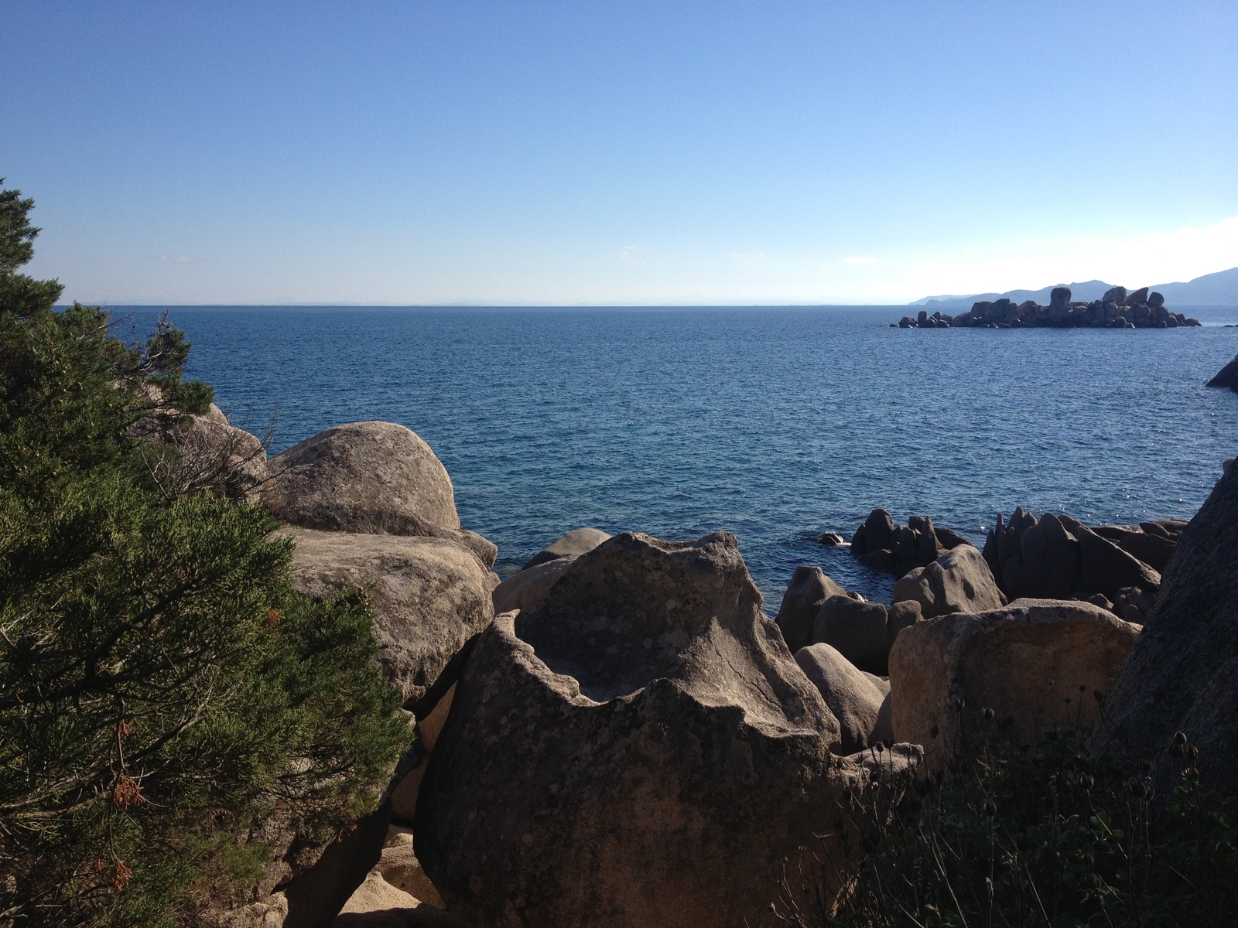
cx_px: 619
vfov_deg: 40.7
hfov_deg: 52.6
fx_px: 1252
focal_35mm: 35
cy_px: 464
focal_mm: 4.28
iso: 64
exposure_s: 1/2045
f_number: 2.4
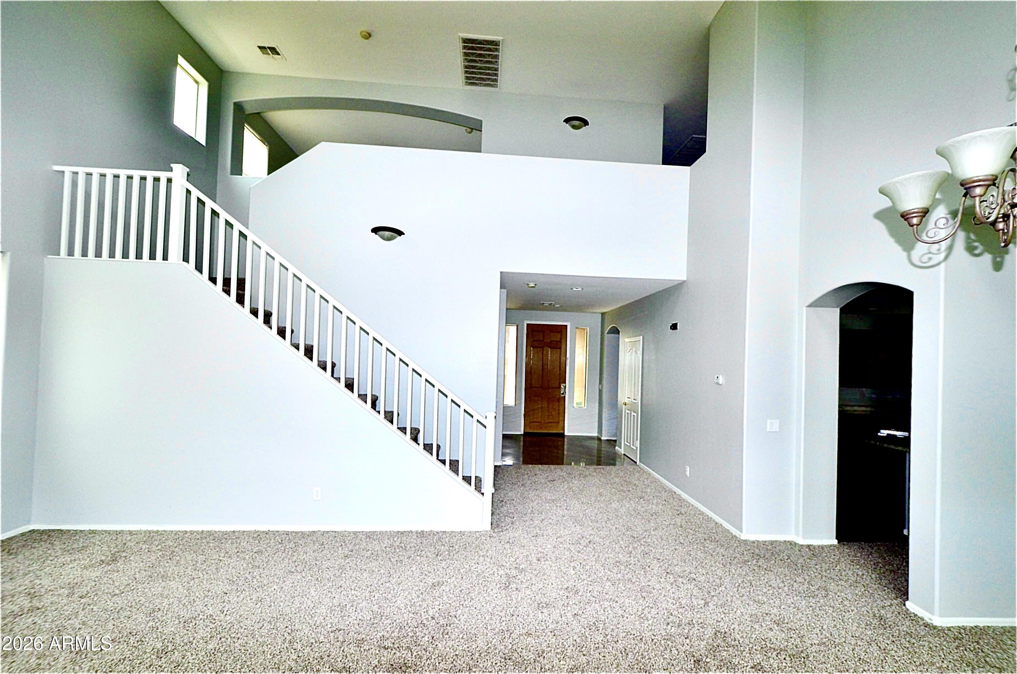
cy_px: 337
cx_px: 508
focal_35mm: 15
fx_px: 423
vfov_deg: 77.1
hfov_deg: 100.5
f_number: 6.3
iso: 900
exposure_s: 1/200
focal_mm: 10
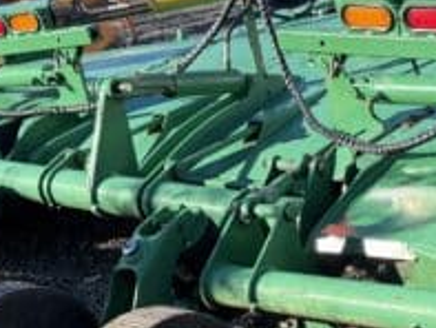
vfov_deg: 19.8
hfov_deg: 26.2
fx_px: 920
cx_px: 347
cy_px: 297
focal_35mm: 73
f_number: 1.78
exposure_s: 1/1493
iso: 80
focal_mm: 6.76
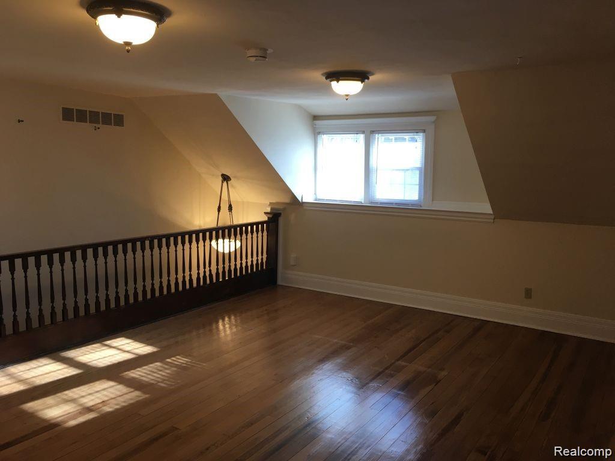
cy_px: 230
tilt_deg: -7.1
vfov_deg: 48.2
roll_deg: -1.5
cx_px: 308
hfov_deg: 61.7
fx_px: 515
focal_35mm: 29
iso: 25
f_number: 2.2
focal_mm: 4.15
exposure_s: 1/30
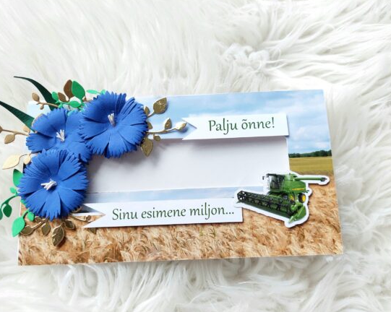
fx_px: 301
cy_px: 159
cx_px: 197
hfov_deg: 66.1
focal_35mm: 26
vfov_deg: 54.9
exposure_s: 1/100
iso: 100
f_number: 1.8
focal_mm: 5.23
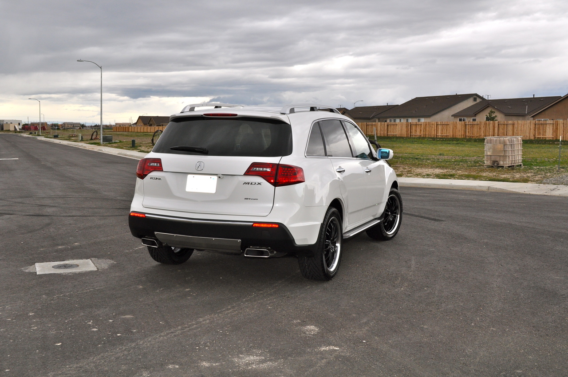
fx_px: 662
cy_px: 188
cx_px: 284
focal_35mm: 42
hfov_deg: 46.5
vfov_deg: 31.8
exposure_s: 1/200
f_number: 10
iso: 400
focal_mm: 28
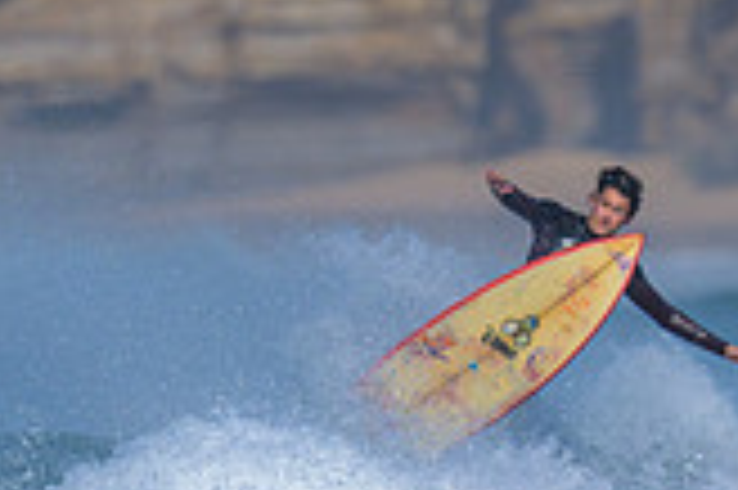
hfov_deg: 0.5
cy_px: 607
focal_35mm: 3898
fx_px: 79828
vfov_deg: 0.4
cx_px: 220
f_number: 6.3
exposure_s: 1/2000
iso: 160
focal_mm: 800
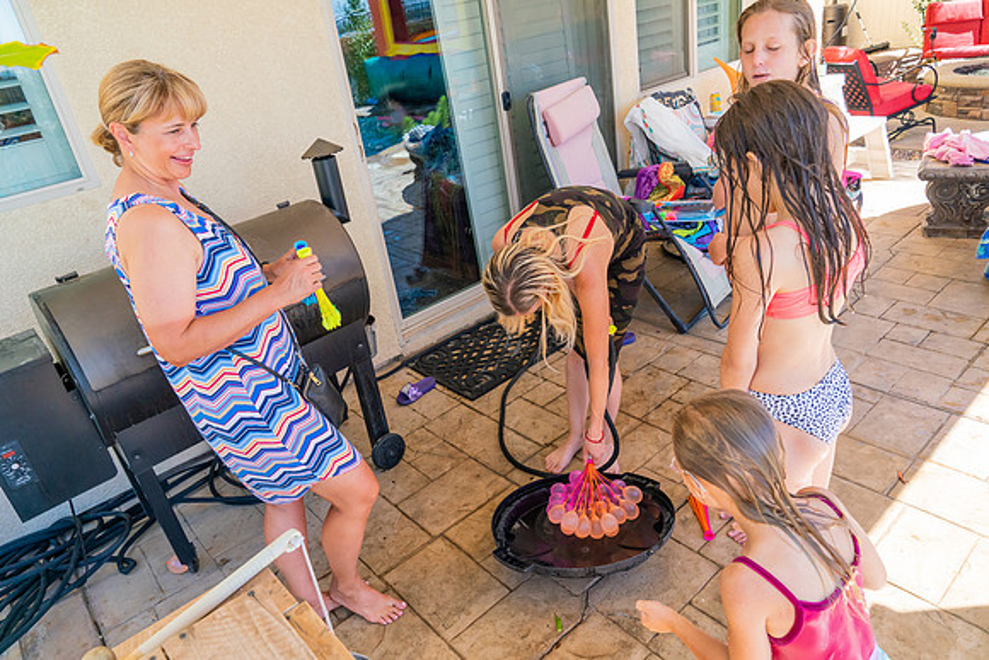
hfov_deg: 73.7
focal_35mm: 24
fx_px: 659
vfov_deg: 53.2
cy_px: 330
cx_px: 494
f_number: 6.3
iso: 1600
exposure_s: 1/800
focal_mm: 24
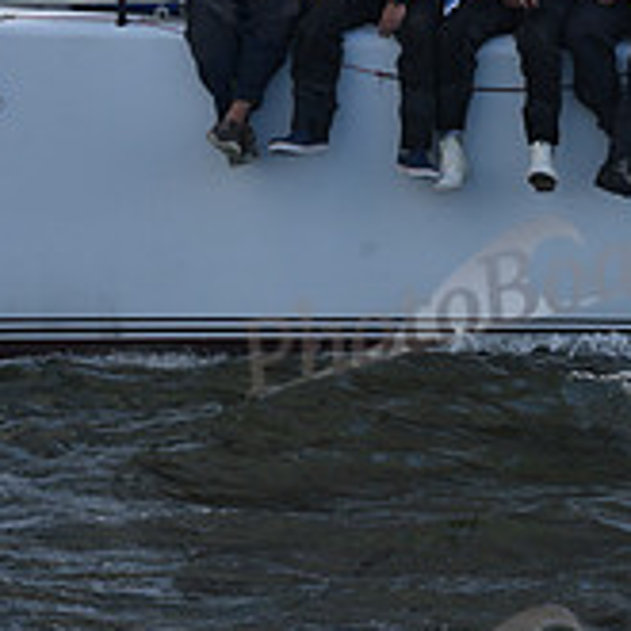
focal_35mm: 298
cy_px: 44
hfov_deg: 5.8
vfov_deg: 5.9
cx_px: 979
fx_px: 6146
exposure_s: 1/640
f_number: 10
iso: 250
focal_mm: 100
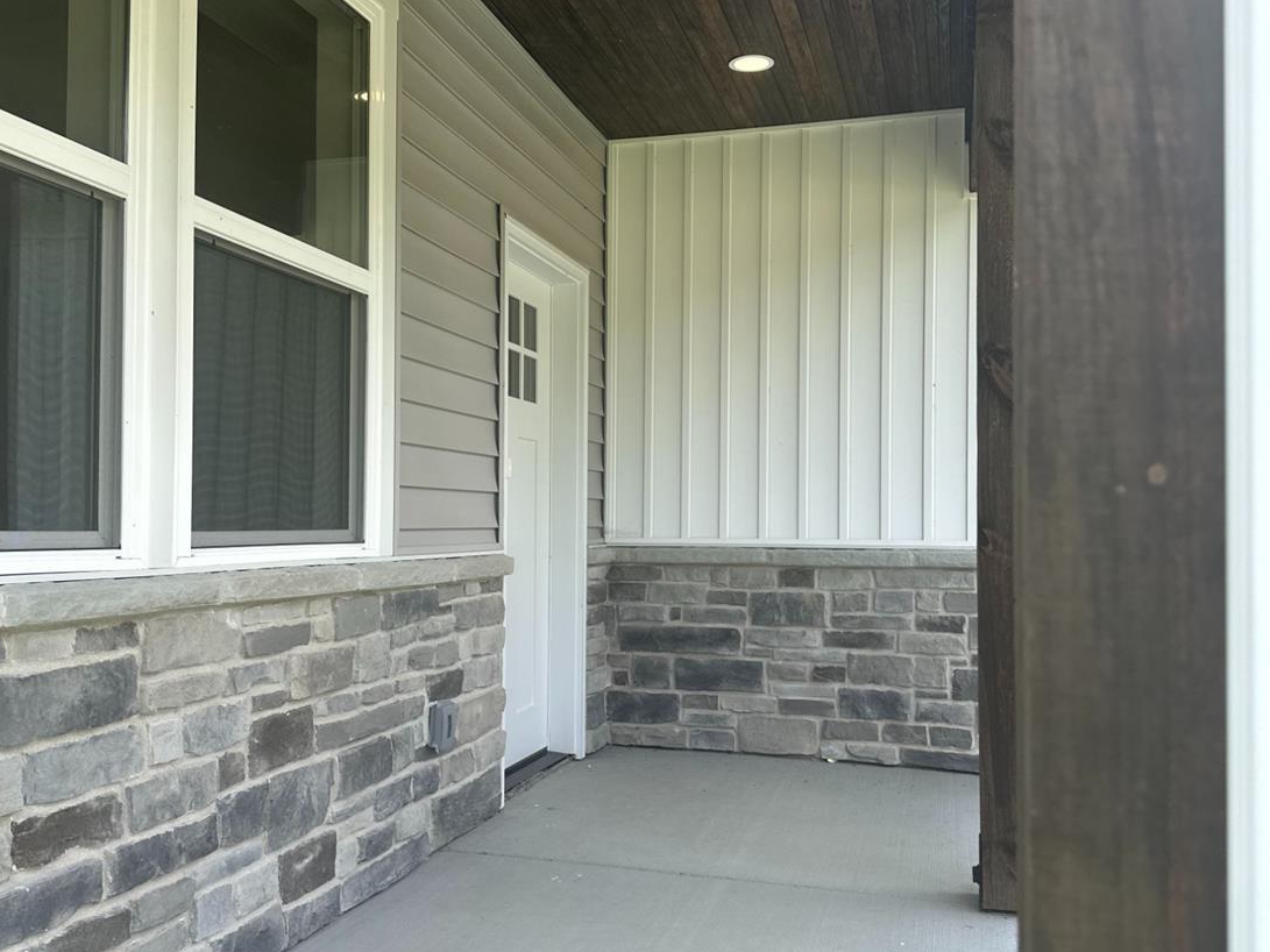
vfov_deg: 42.9
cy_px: 479
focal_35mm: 33
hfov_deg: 55.4
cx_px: 619
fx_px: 1211
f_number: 1.78
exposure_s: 1/864
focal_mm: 6.86
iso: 80
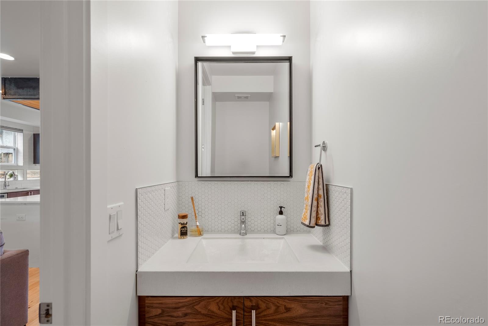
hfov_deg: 96.7
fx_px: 217
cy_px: 163
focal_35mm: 16
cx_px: 244
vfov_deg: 73.8
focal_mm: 16
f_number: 7.1
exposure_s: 1/13
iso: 250
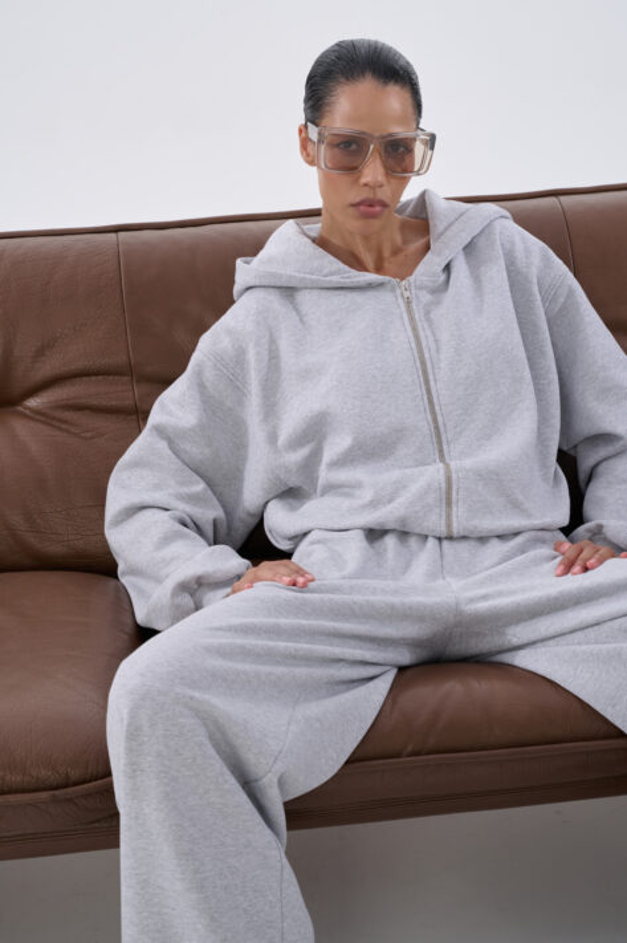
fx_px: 1727
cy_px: 472
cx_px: 314
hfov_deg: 20.6
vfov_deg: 30.5
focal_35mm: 66
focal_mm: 66
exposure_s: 1/125
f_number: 11
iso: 200
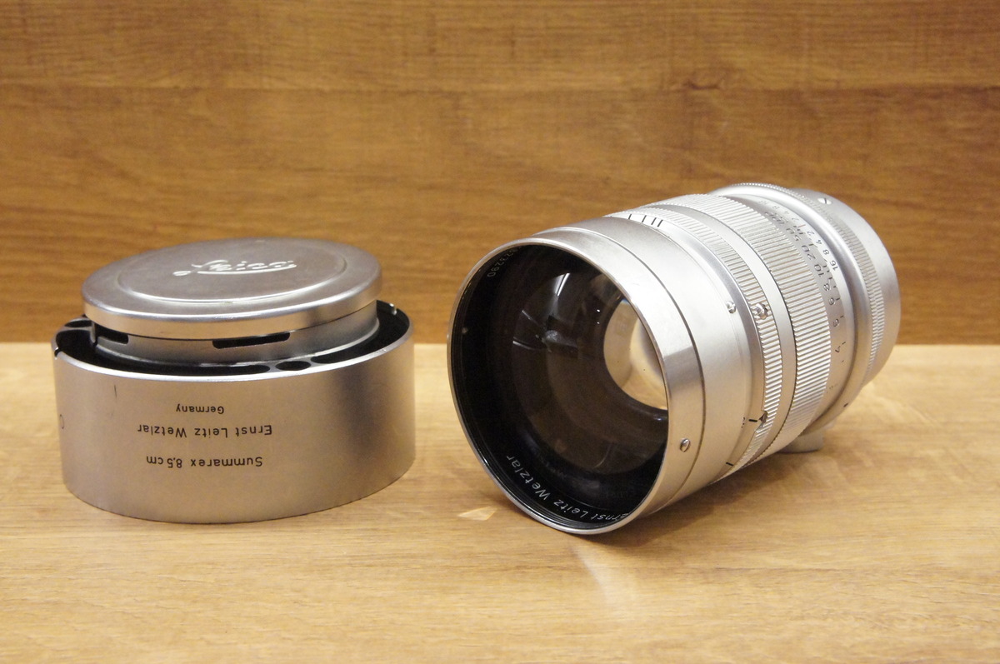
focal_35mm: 45
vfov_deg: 29.8
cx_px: 500
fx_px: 1248
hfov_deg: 43.7
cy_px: 332
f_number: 11
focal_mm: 30
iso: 6400
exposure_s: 1/160
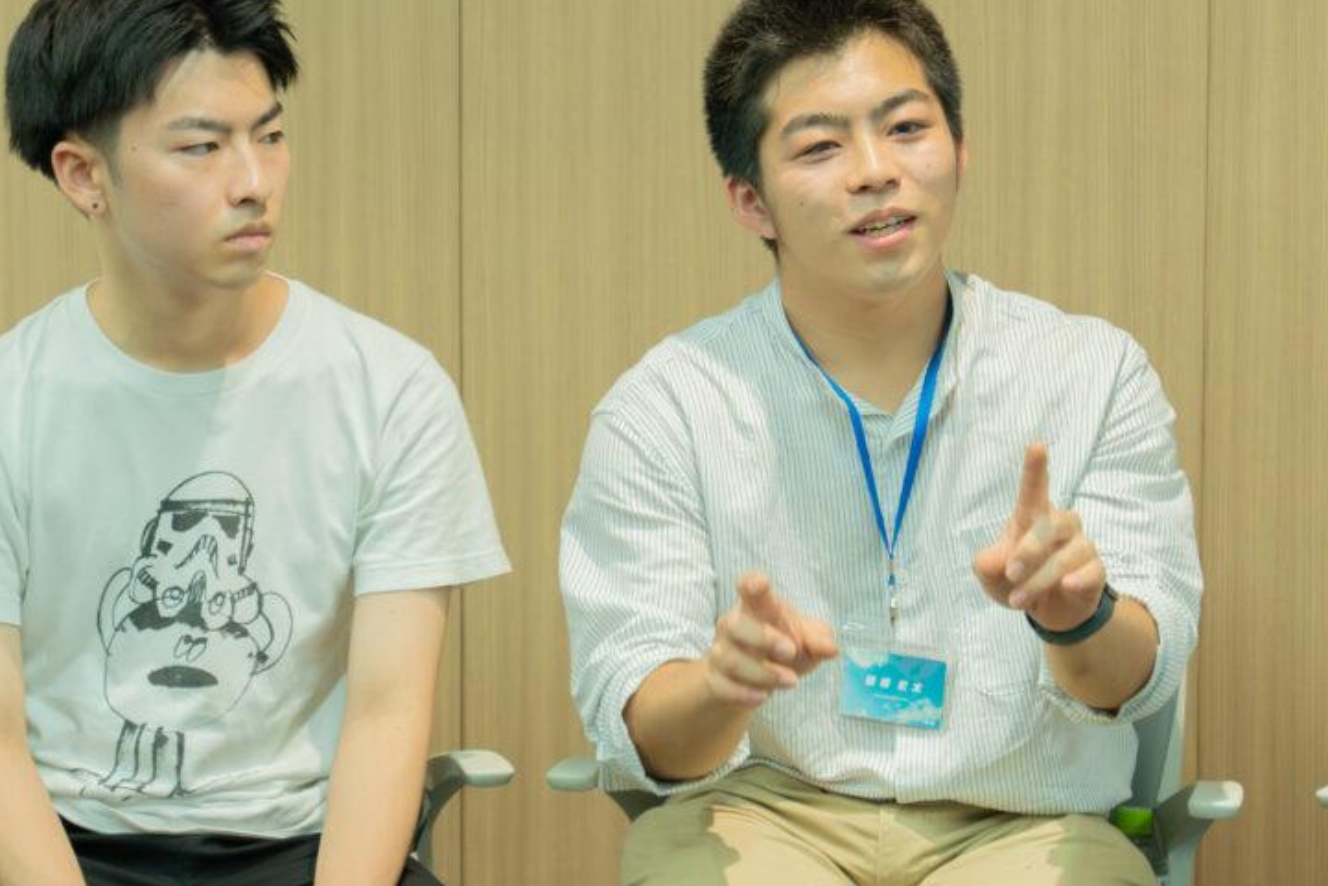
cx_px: 729
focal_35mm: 132
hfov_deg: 15.5
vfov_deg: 10.4
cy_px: 307
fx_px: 4870
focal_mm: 62
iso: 1600
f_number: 2.8
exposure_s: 1/250
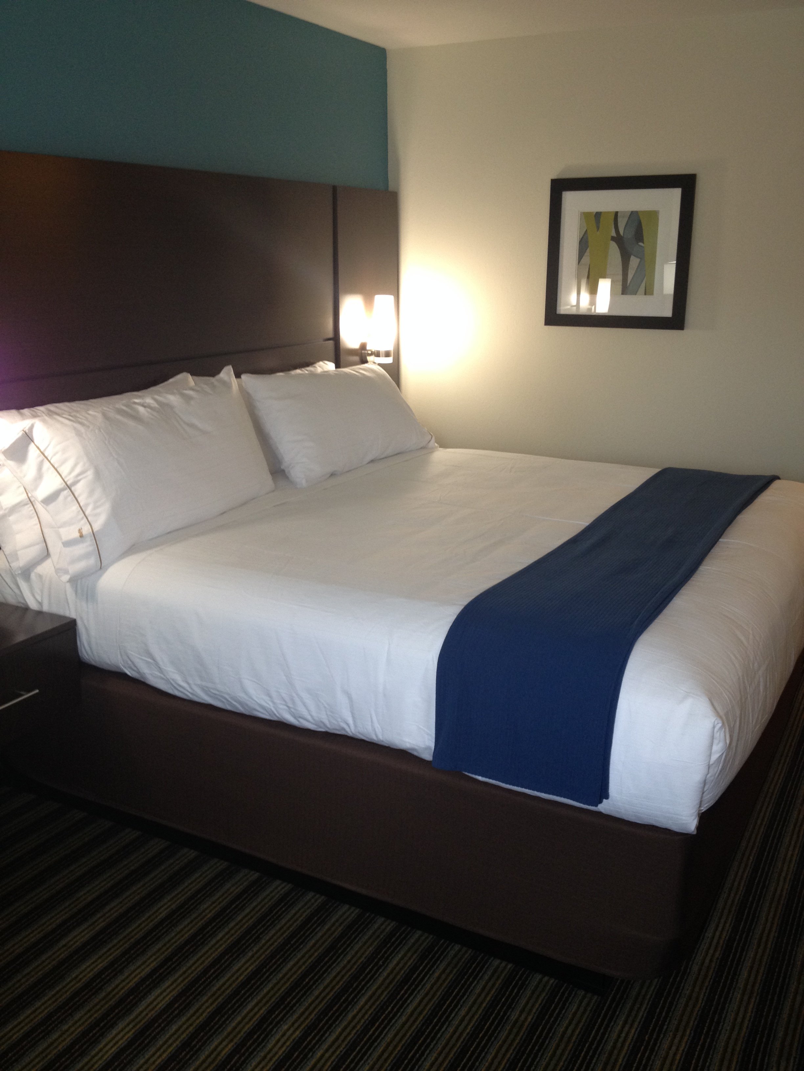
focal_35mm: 35
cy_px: 536
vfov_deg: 52.6
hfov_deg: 40.7
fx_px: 1084
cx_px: 402
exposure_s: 1/20
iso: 100
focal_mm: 4.28
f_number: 2.4
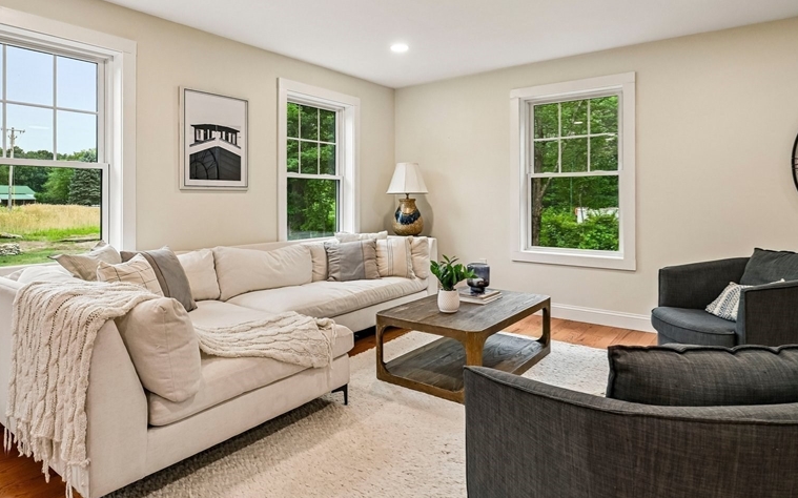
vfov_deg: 54.6
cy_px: 199
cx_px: 375
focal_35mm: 22
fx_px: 478
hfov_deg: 79.6
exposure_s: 1/20
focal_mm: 16
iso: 400
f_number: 8
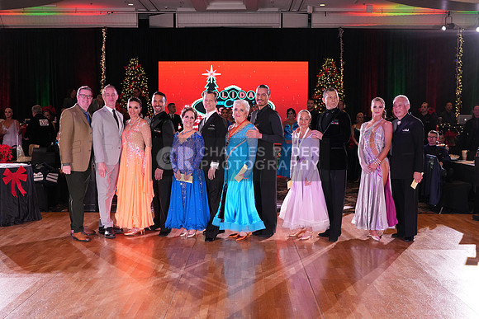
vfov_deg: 34.2
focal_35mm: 39
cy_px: 160
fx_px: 519
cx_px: 240
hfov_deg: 49.5
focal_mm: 39
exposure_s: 1/200
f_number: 4.5
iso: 2000
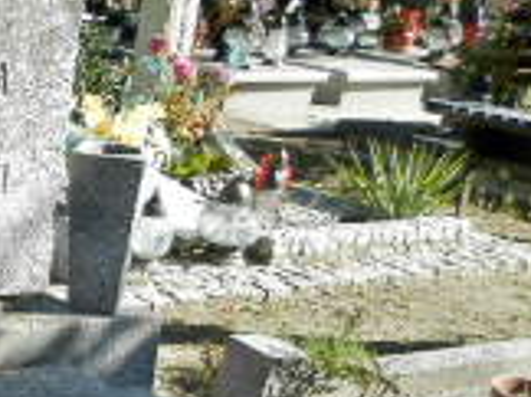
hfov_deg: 17.8
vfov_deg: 14.7
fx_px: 1516
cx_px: -269
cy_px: 390
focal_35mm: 99
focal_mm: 4.5
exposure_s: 1/400
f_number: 3.1
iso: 80
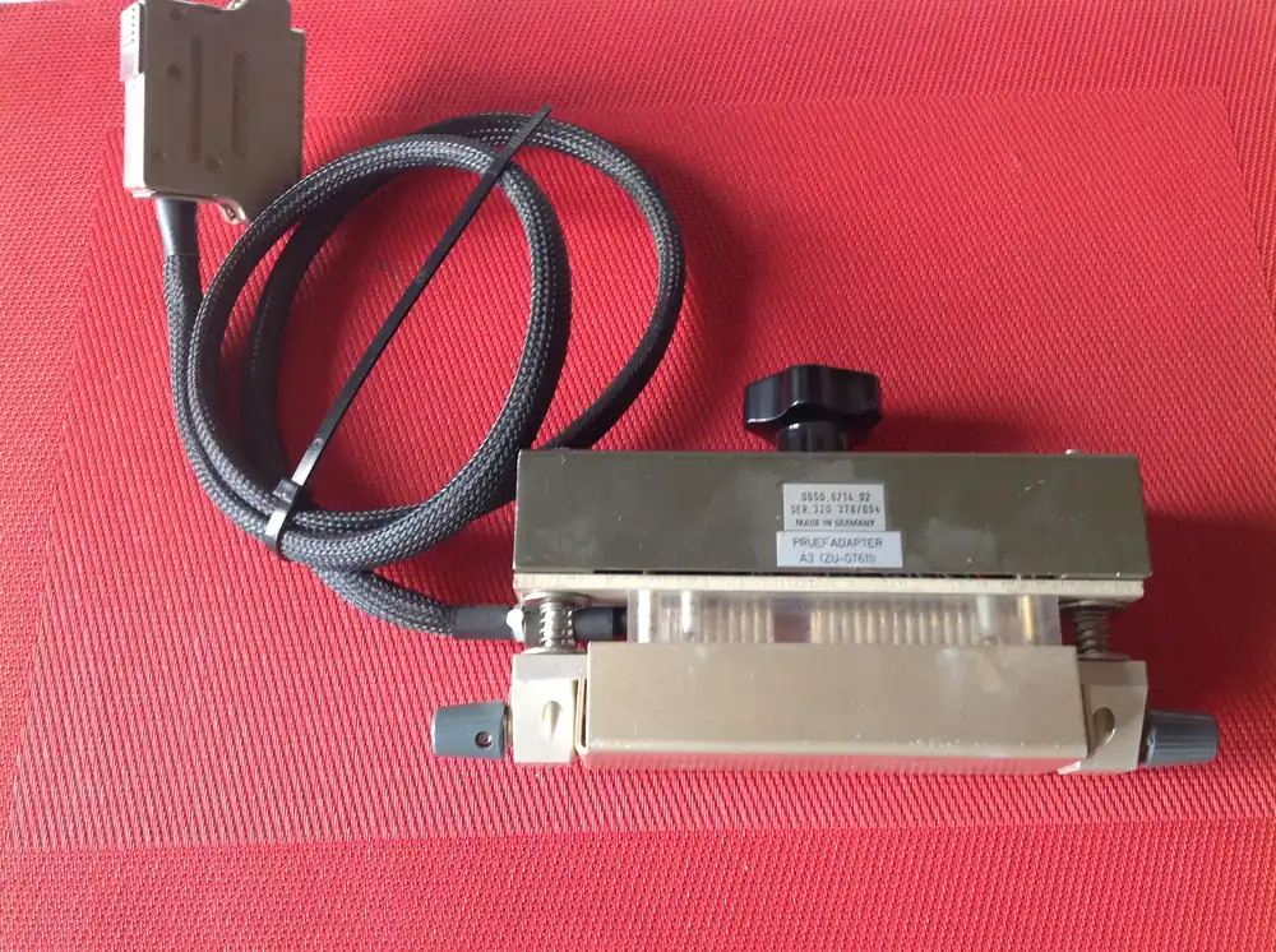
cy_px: 476
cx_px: 638
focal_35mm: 35
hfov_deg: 52.7
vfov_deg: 40.6
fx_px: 1288
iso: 80
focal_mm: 4.28
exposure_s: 1/15
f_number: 2.4
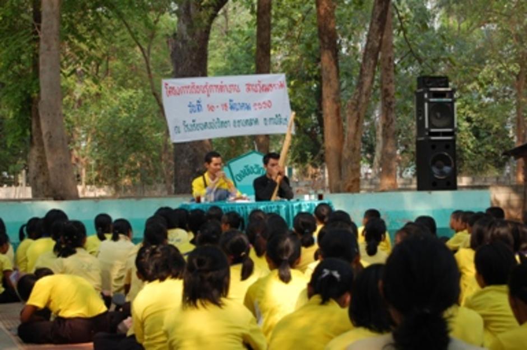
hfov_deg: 24.6
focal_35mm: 82
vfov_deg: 16.5
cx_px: 264
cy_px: 175
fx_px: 1206
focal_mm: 55
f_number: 5.6
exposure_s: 1/125
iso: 200
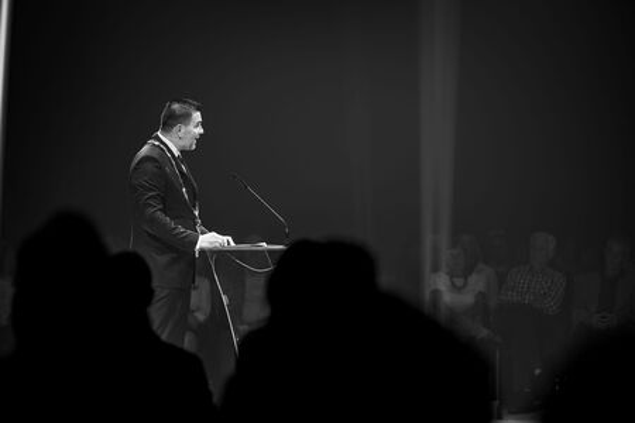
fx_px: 2734
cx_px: 318
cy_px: 212
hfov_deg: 13.2
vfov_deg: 8.9
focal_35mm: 155
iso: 500
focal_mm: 155
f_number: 2.8
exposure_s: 1/100
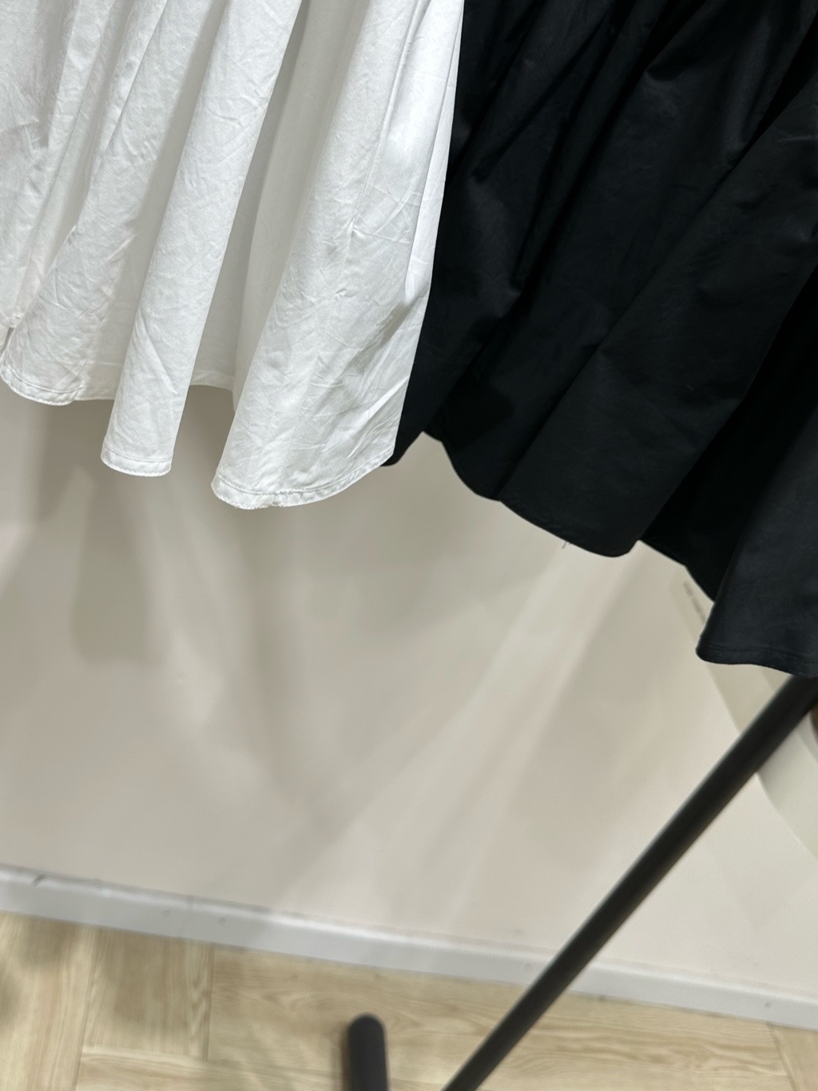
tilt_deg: -31.1
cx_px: 367
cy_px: 497
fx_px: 946
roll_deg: -23.9
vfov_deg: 59.9
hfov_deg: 46.7
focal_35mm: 30
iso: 64
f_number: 1.78
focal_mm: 6.86
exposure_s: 1/151
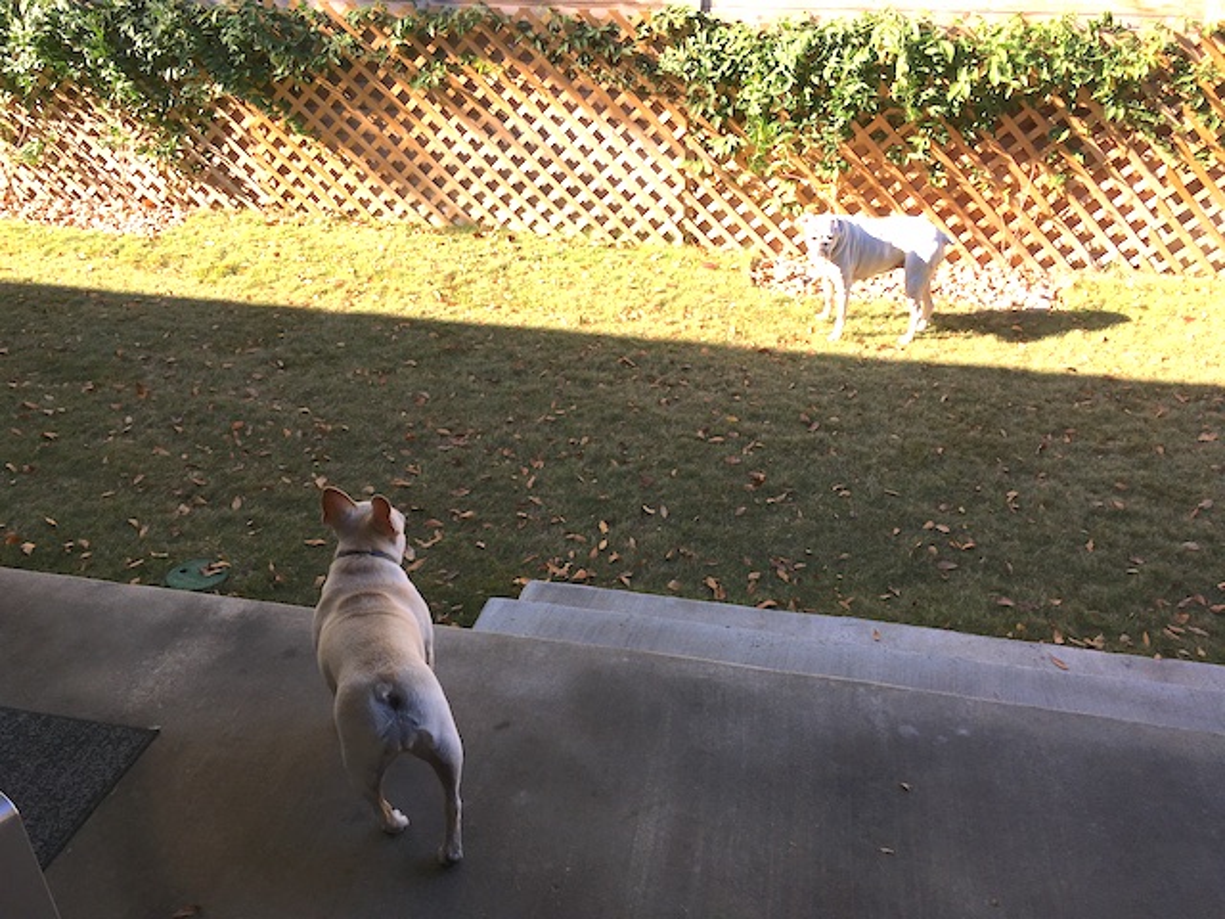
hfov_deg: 61.7
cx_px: 612
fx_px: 1026
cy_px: 460
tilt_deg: -32.0
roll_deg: +0.4
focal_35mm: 29
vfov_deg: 48.2
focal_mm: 4.15
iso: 25
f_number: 2.2
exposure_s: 1/324
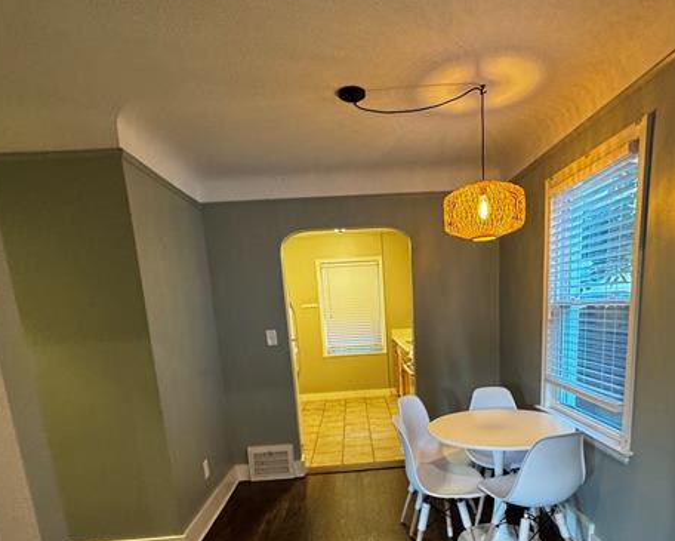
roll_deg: +4.4
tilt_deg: -11.0
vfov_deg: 57.9
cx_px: 382
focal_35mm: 23
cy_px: 403
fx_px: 460
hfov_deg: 72.3
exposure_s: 1/60
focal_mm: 2.22
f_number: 2.2
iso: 500
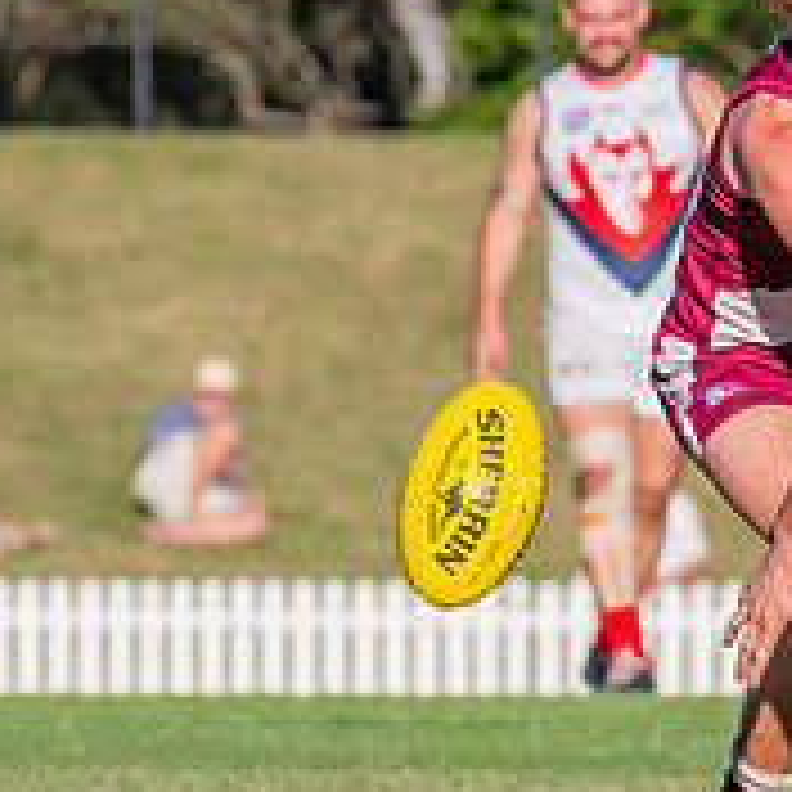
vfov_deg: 1.3
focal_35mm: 1358
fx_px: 35152
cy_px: 612
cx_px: 737
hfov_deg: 1.3
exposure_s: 1/1250
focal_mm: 420
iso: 800
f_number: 13
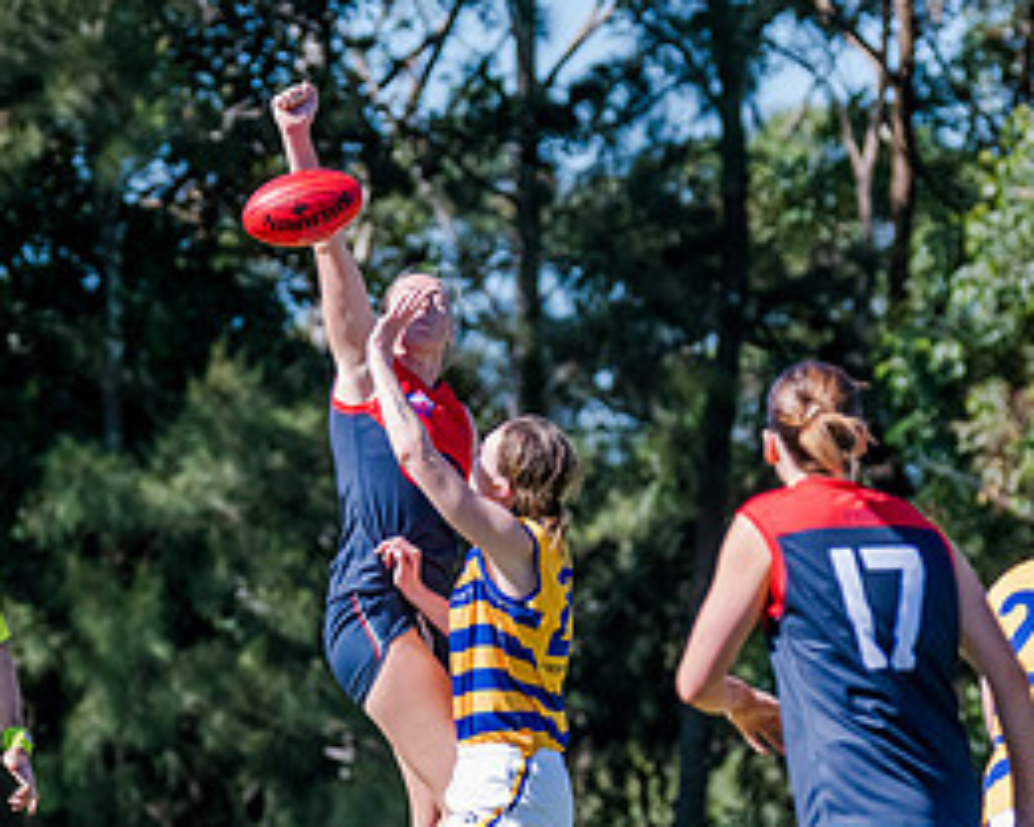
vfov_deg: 2.8
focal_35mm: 548
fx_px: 16770
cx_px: 305
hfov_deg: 3.5
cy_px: 501
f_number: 6.3
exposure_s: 1/1600
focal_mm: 240
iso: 800
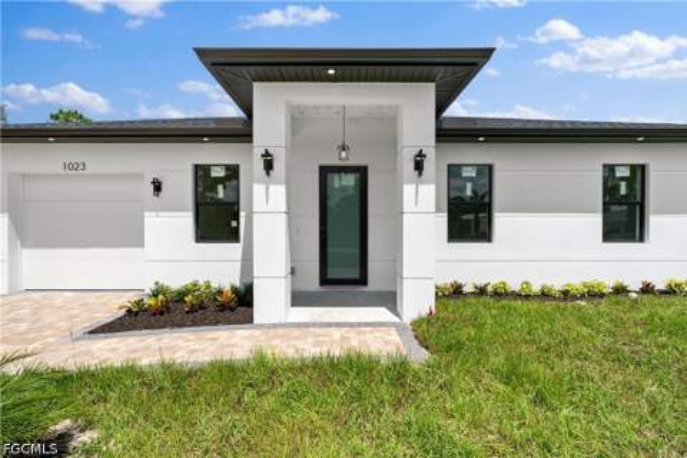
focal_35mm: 15
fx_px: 286
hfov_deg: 100.4
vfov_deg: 77.3
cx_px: 344
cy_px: 229
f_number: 9
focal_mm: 15
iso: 200
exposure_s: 1/160
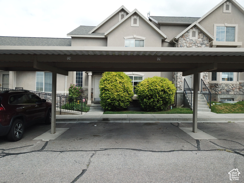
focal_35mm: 26
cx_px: 122
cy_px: 92
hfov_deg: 67.3
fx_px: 183
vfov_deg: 53.1
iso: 100
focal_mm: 4.73
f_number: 2.2
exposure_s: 1/737
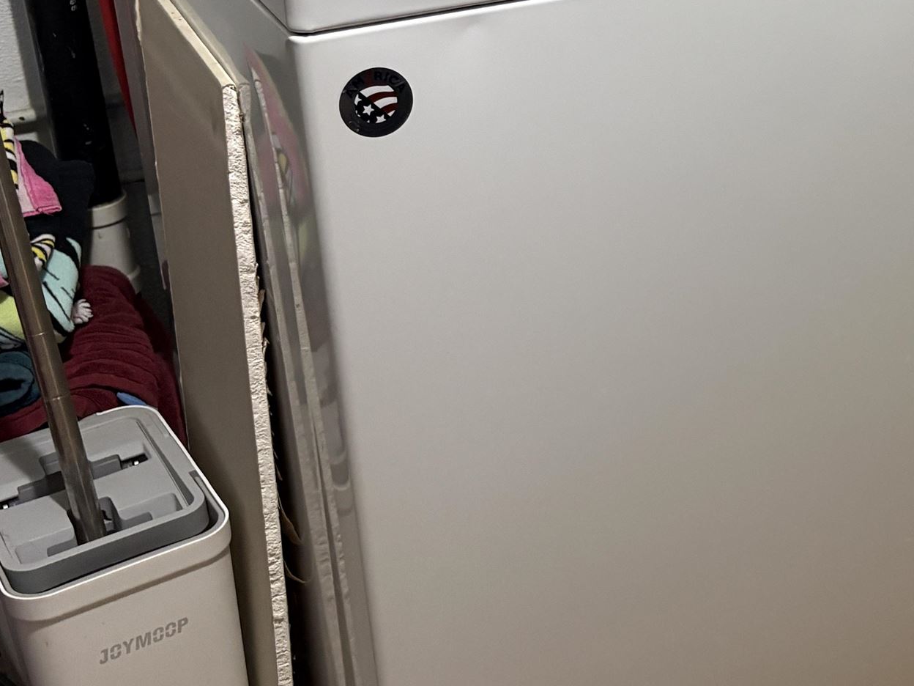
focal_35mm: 64
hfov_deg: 28.6
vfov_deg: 22.6
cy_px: 147
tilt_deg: -23.2
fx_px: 1690
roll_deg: +1.5
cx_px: 891
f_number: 1.6
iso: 320
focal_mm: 5.96
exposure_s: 1/60
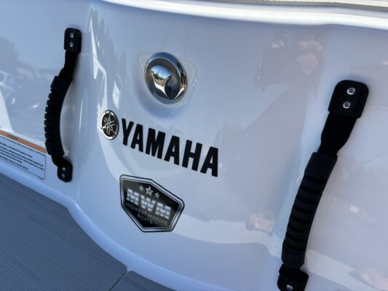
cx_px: 194
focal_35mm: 26
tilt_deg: -32.8
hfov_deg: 67.3
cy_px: 146
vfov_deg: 53.1
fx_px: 291
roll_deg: -5.3
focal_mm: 5.96
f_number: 1.6
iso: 50
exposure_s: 1/2024
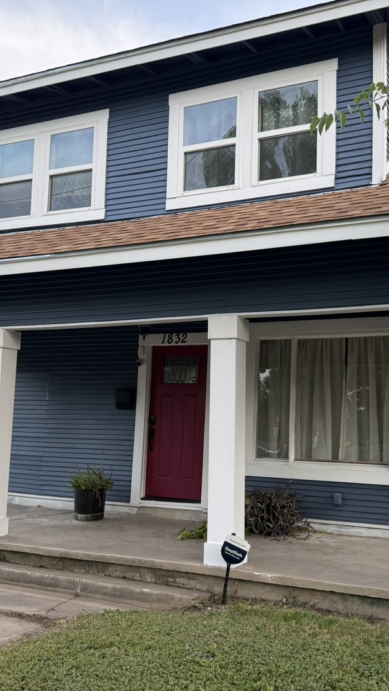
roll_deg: -1.0
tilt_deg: +6.8
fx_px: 642
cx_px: 221
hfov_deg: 33.7
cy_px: 346
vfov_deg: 56.6
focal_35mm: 35
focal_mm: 6.76
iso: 100
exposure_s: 1/507
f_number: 1.78
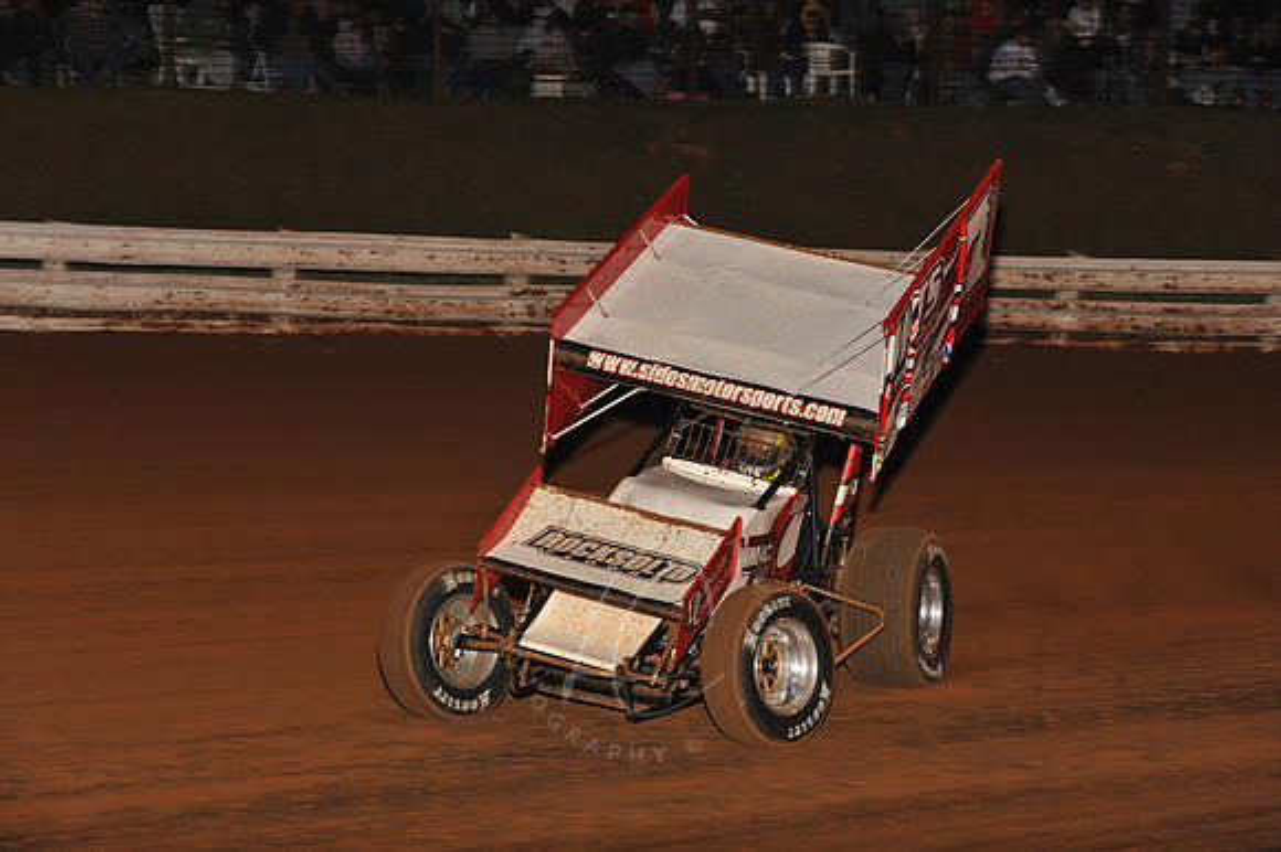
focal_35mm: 105
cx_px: 640
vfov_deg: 13.0
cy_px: 426
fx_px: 3734
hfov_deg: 19.5
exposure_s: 1/320
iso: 1250
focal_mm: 105
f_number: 6.3
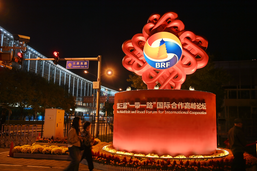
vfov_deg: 36.9
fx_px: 257
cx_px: 128
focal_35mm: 36
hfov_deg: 53.1
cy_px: 86
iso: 400
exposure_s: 1/40
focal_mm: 36
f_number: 2.8
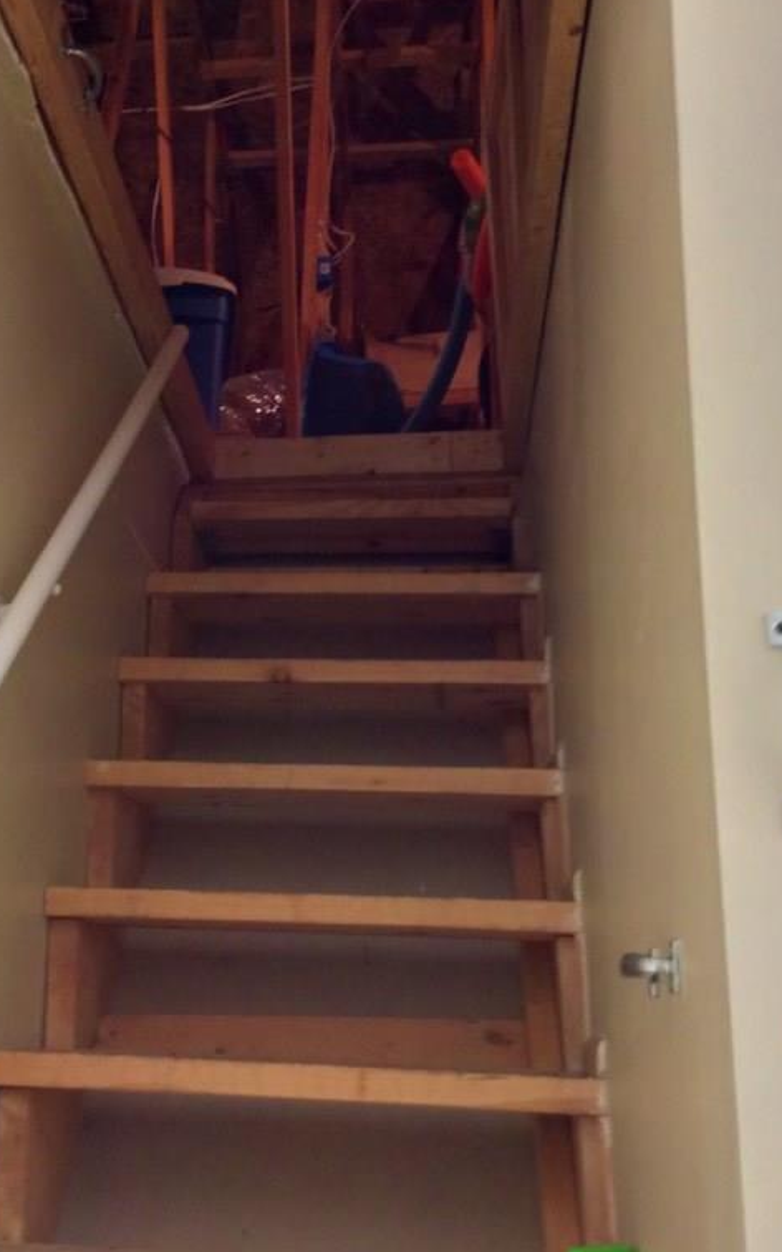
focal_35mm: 46
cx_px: 242
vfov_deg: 43.5
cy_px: 617
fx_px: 1568
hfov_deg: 27.8
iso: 50
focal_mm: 3.3
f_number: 2.4
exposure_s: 1/24
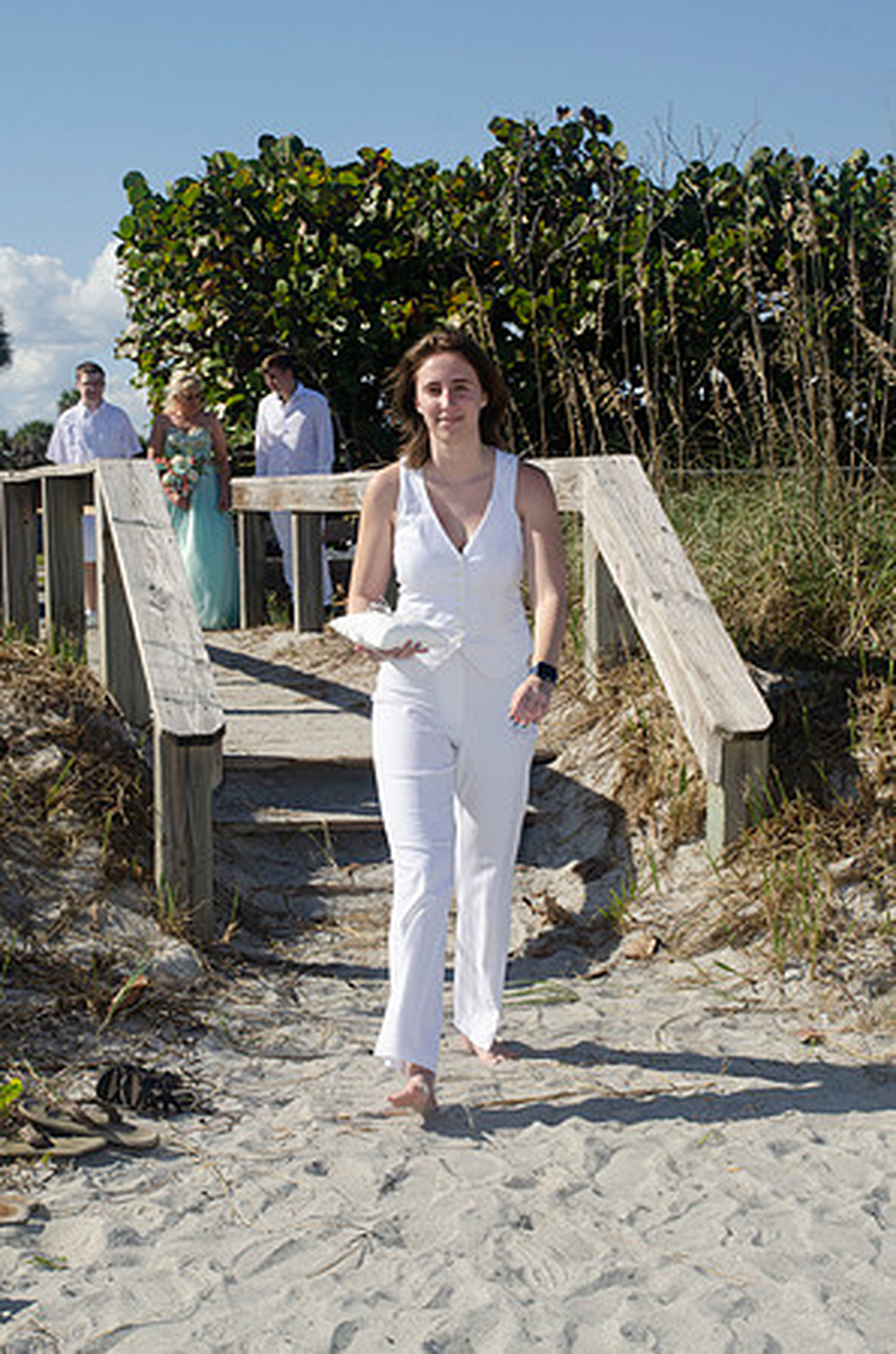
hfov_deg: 18.8
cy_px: 677
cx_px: 448
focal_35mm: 72
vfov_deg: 28.1
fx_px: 2700
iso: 100
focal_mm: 48
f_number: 10
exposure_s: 1/250
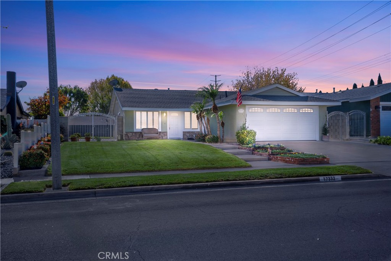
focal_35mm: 35
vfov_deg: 37.9
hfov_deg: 54.4
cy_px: 130
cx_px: 196
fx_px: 380
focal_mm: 35
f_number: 22
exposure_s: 1/30
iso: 50
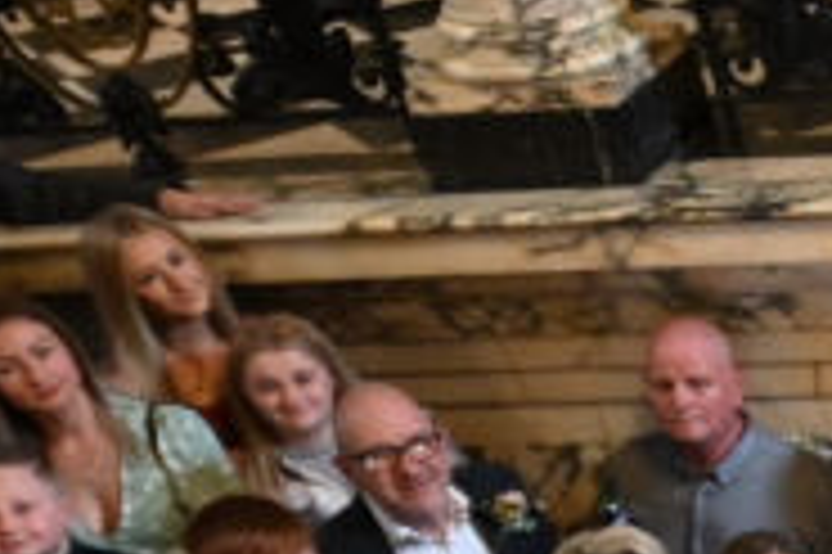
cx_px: 1597
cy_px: 856
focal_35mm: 84
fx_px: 1940
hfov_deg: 17.9
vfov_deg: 14.9
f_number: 3.5
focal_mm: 10
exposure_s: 1/100
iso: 3200
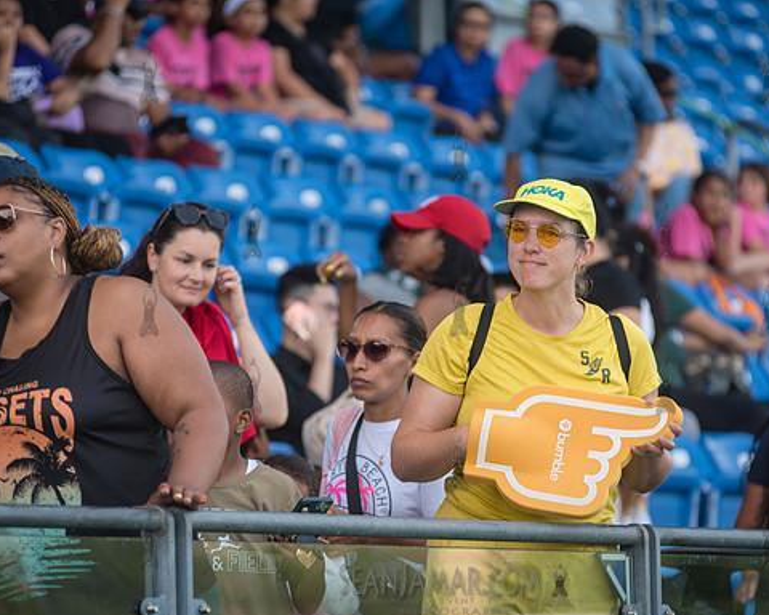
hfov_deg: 8.5
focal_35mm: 227
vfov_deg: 6.8
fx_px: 5166
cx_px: 458
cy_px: 308
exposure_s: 1/250
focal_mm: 200
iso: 125
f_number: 4
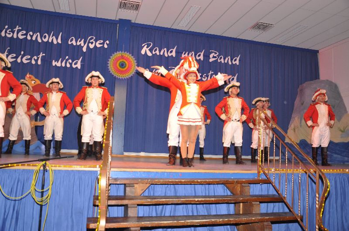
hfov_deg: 59.6
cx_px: 174
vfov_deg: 41.6
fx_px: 305
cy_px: 116
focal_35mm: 32
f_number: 5
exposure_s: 1/60
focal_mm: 21
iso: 400
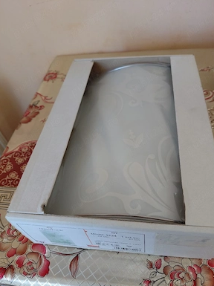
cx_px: 109
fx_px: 215
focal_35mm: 26
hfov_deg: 53.0
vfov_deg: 67.4
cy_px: 144
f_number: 1.8
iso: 160
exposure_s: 1/60.2
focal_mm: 4.69
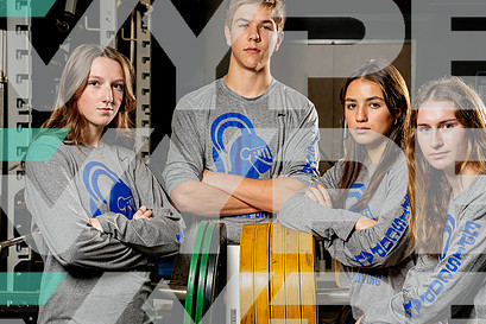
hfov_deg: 21.5
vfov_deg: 14.4
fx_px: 1283
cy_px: 192
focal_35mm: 95
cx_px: 250
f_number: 8
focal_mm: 67
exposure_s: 1/250
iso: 320
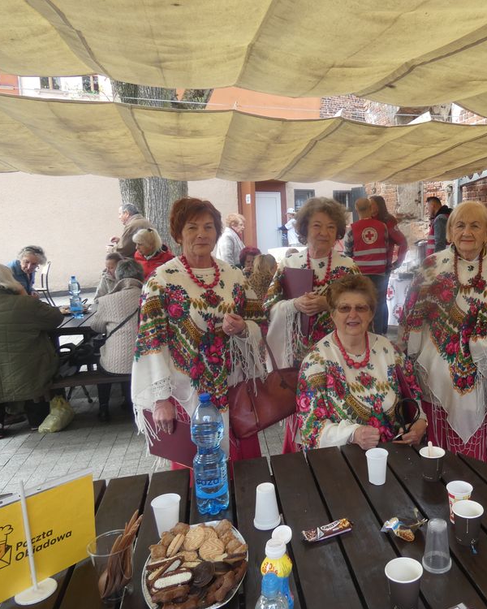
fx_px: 504
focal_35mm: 28
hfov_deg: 48.8
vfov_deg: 62.2
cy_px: 311
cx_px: 385
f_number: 2.9
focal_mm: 3.8
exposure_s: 1/160
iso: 80
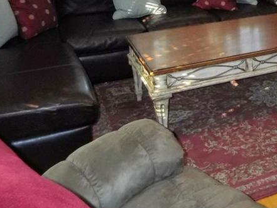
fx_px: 464
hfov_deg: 30.9
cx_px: 276
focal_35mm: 58
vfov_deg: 23.5
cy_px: -26
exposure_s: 1/30
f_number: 3.5
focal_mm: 4.5
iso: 720
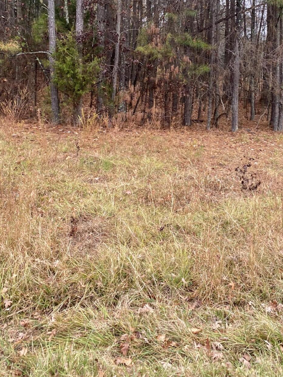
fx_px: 458
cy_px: 74
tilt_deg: +1.2
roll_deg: -2.6
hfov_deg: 34.3
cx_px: 155
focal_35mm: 42
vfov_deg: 42.7
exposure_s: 1/121
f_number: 1.8
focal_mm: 4.25
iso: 64
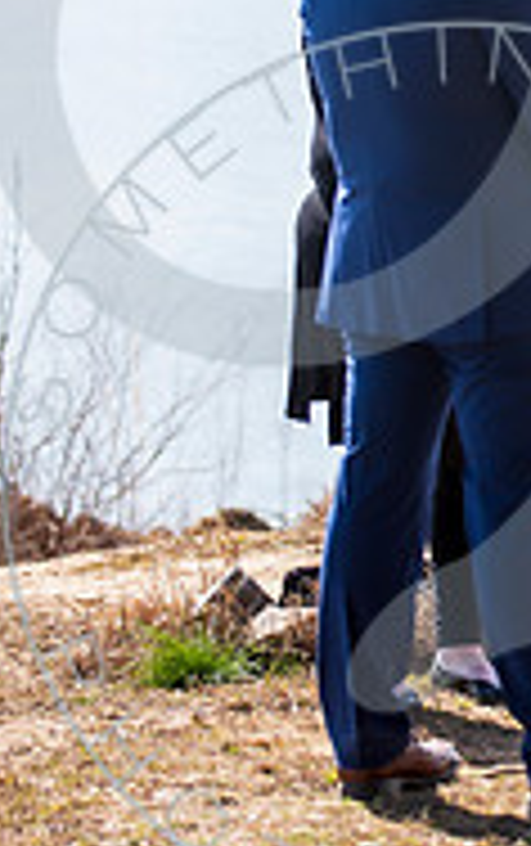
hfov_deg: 4.6
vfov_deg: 7.4
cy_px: 106
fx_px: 6533
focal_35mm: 283
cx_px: 688
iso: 100
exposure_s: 1/800
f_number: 2.8
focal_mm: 90
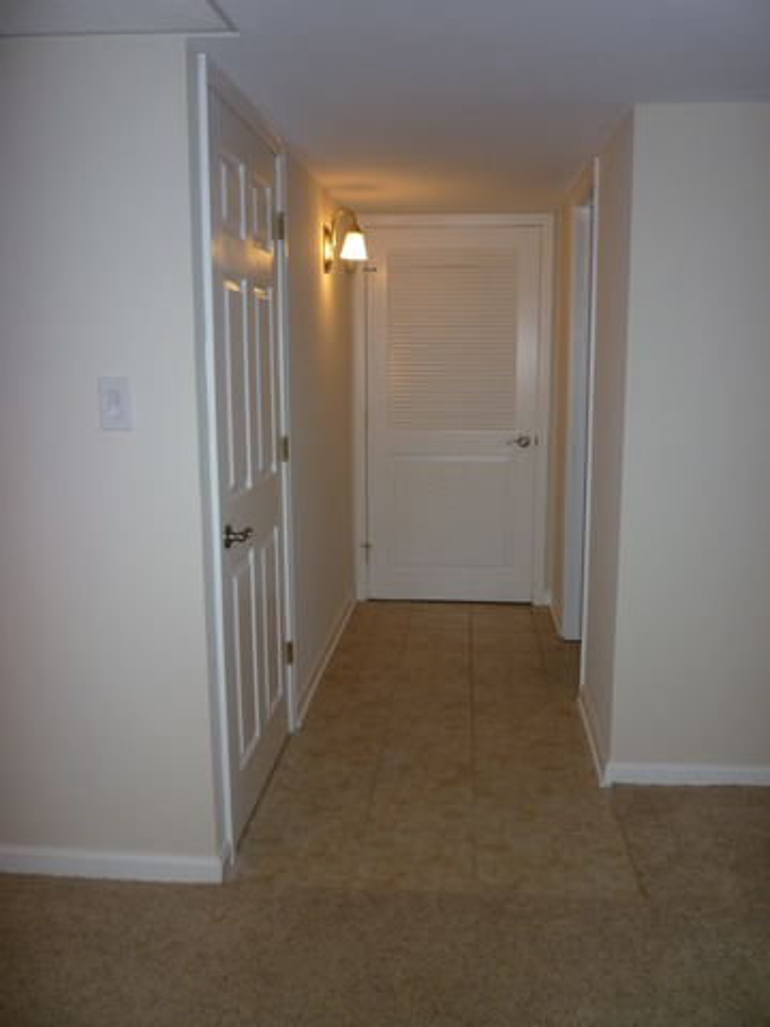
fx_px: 860
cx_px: 385
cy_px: 514
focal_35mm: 29
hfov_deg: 48.2
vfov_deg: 61.7
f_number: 3.3
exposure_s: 1/30
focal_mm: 5.2
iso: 100
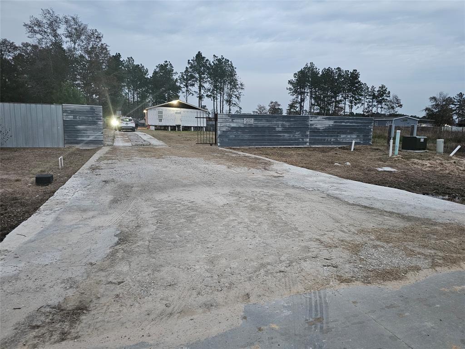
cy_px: 174
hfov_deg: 73.9
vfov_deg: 58.9
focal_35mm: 23
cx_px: 232
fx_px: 309
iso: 500
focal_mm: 6.3
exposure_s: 1/30
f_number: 1.7
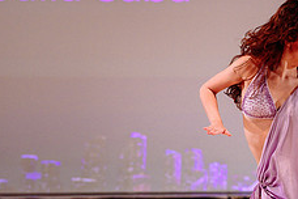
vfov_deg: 8.8
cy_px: 150
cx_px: 315
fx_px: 1283
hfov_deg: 13.0
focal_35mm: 155
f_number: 2
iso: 1000
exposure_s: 1/500
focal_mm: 55
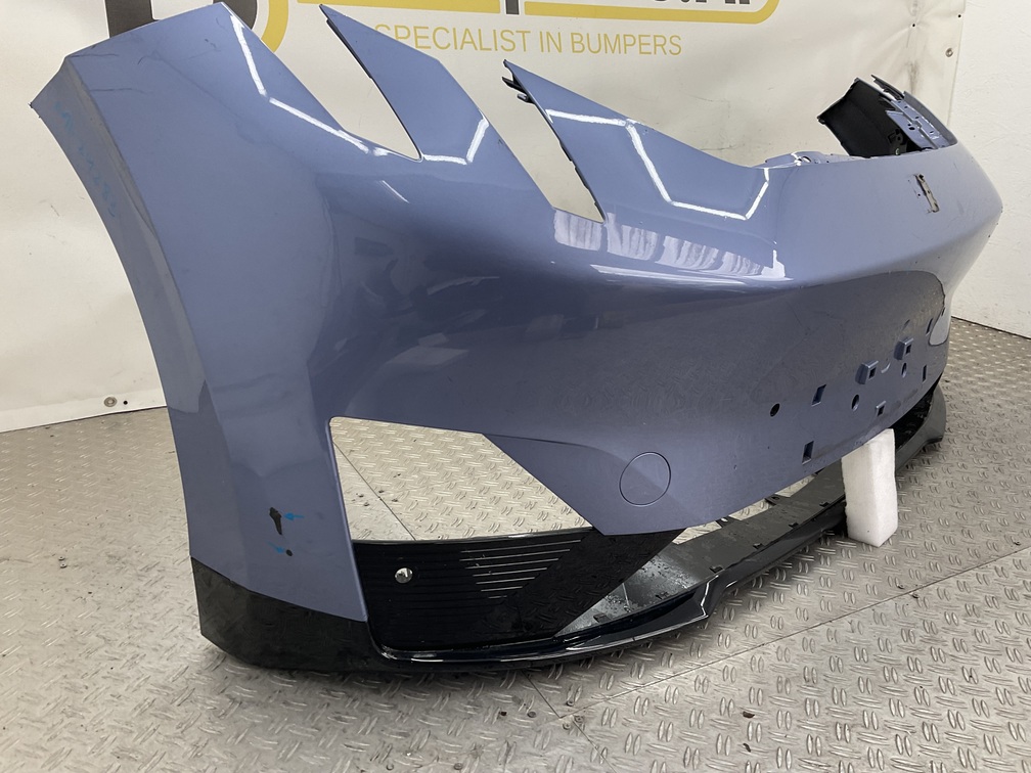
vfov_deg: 48.2
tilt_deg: -20.2
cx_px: 516
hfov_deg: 61.7
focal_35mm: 29
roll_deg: -1.2
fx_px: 864
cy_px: 386
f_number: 1.8
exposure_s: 1/120
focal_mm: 3
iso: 40
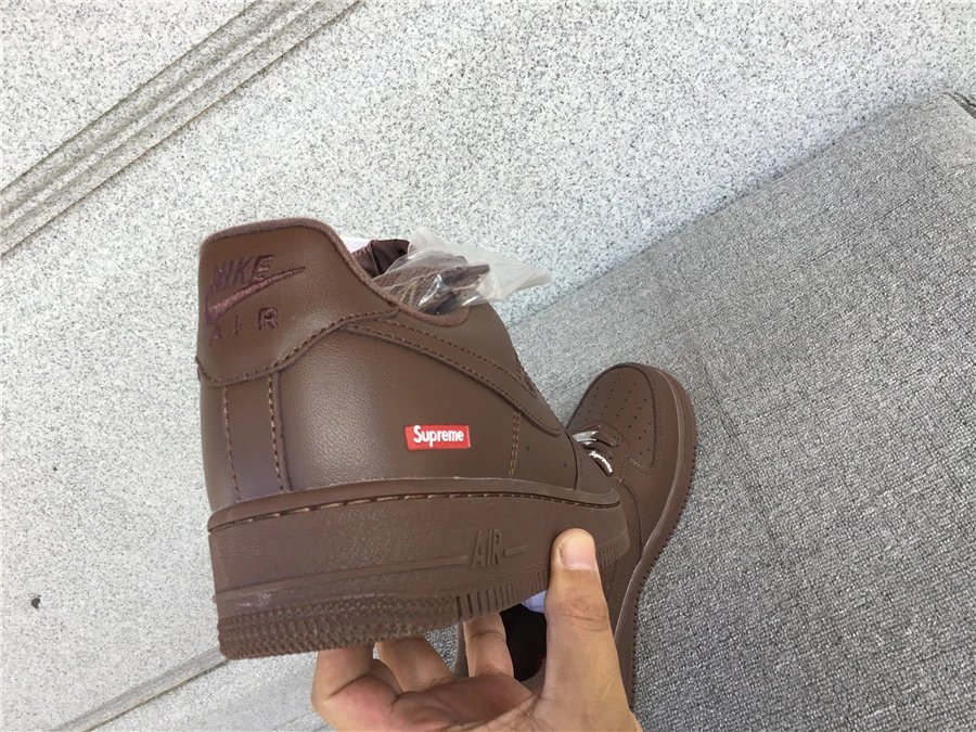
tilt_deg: -41.0
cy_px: 366
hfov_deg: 58.4
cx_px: 488
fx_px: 874
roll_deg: +42.9
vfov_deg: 45.4
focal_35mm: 31
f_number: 2.4
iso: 25
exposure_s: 1/195
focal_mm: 3.3
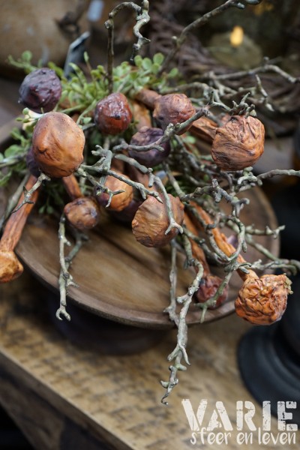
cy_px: 225
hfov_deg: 34.2
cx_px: 150
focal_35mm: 39
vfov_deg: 49.6
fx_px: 487
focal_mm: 39
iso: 1600
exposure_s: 1/60
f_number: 4
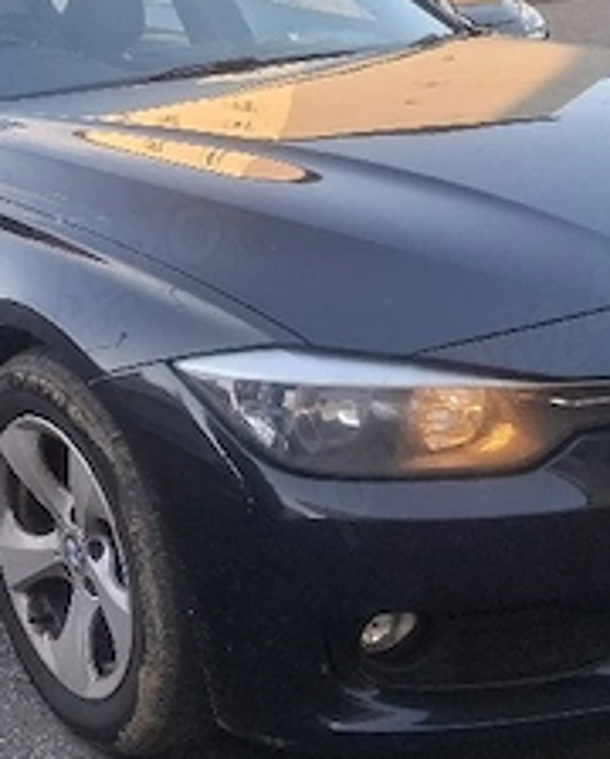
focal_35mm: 60
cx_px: 139
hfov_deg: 25.1
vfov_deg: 31.4
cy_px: 380
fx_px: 1350
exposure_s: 1/169
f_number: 1.8
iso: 50
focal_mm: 5.54
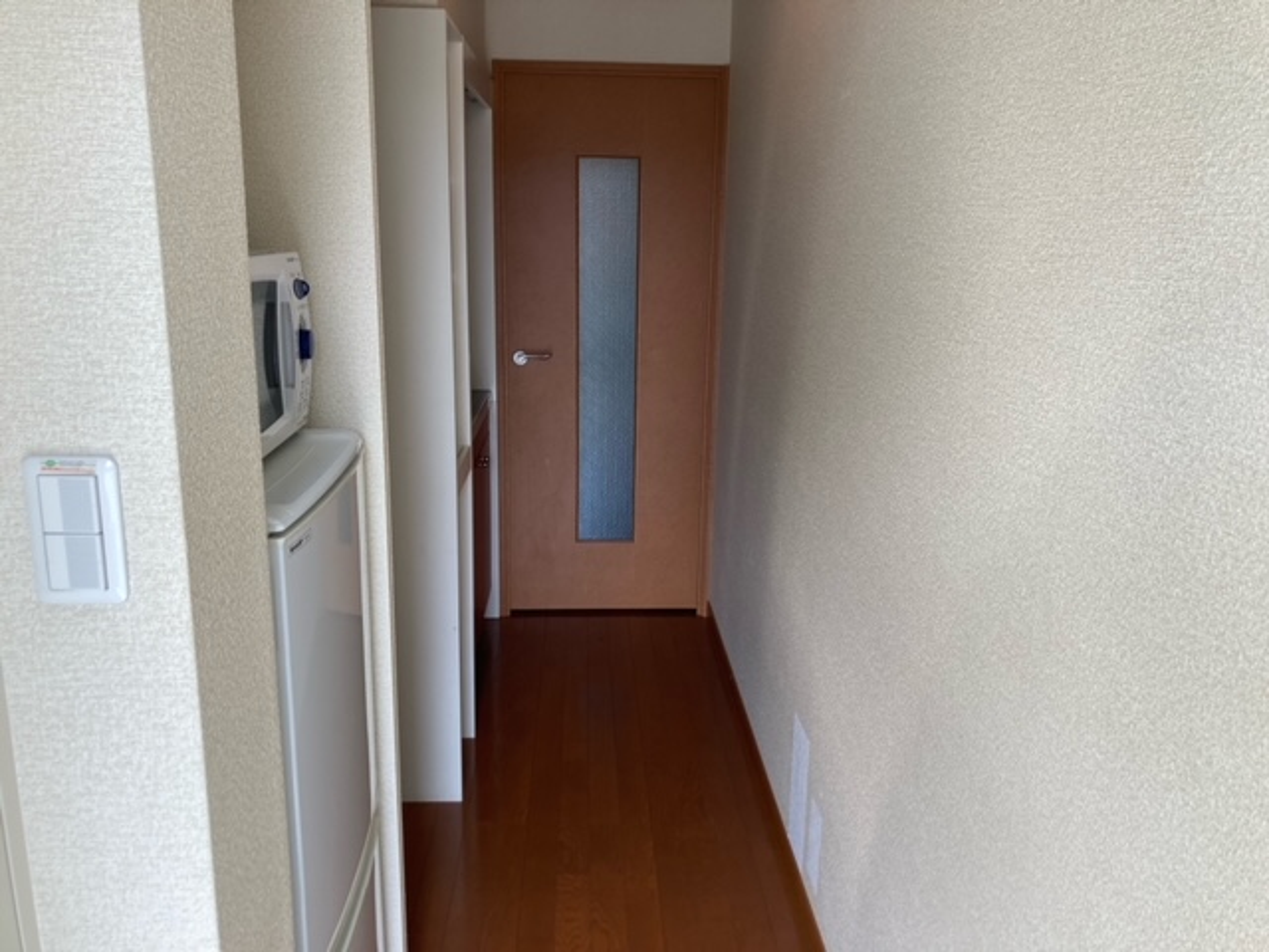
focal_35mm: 28
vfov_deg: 49.7
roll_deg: -1.8
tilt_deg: -14.3
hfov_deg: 63.4
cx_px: 634
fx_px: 1026
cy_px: 476
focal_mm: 3.99
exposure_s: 1/100
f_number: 1.8
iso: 25
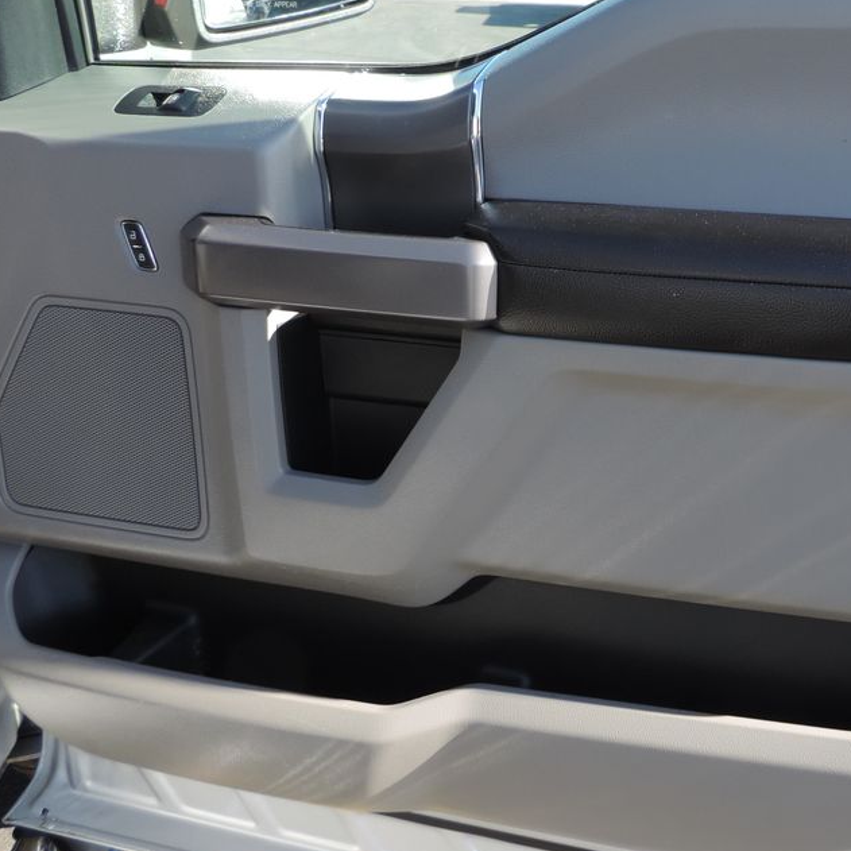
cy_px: 440
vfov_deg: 39.2
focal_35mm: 43
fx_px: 1196
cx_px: 610
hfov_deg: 38.4
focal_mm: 4.3
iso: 80
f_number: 3
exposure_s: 1/200
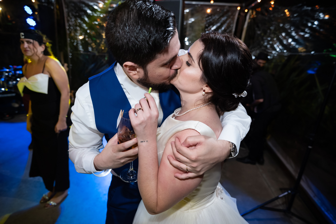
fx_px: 187
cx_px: 168
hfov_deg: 84.0
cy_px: 112
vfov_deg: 61.9
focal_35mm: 20
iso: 1000
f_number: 2
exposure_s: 1/200
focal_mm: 13
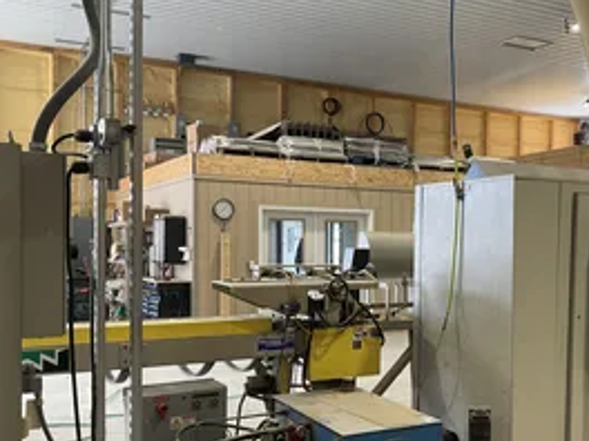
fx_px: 749
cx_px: 419
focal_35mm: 44
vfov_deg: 32.8
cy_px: 258
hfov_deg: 42.0
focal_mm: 3
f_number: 1.8
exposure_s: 1/122
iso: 50
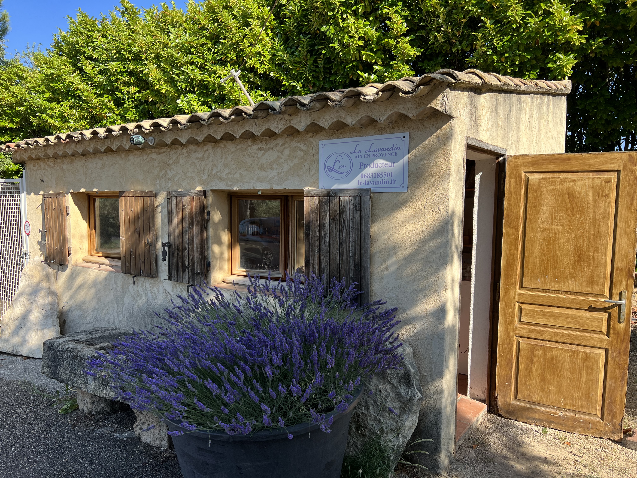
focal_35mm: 26
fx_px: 478
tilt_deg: -5.3
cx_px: 318
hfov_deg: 67.3
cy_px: 239
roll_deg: -0.9
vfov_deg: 53.1
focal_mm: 5.7
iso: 50
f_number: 1.5
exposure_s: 1/1344
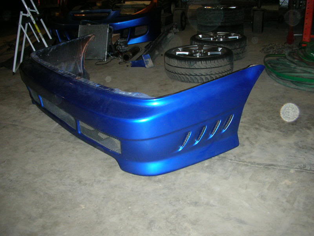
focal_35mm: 35
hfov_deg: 52.6
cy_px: 118
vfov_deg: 40.7
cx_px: 157
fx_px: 317
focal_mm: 5.8
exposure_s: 1/60.1
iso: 200
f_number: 3
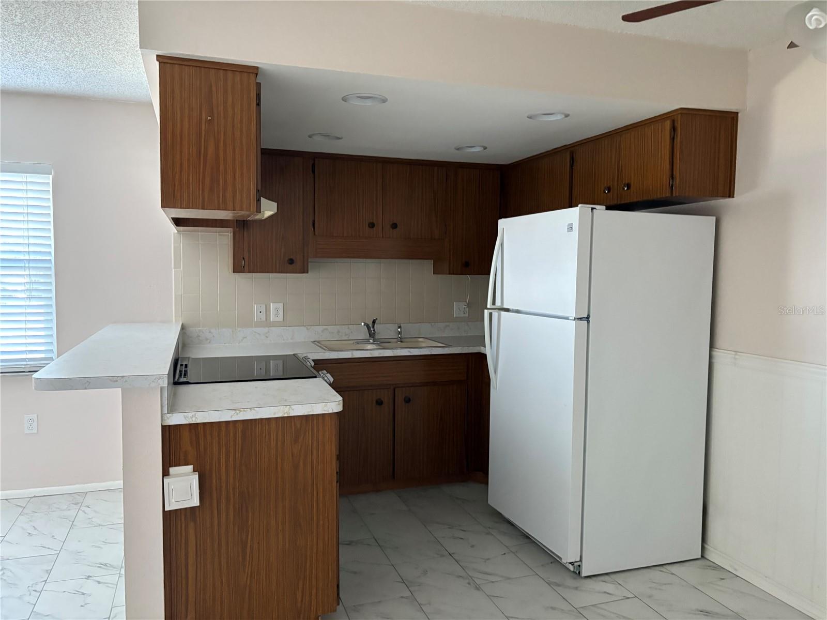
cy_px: 310
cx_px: 414
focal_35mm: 26
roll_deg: -0.8
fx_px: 621
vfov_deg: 53.1
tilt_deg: -3.6
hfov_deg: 67.3
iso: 500
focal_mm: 5.96
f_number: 1.6
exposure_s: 1/47
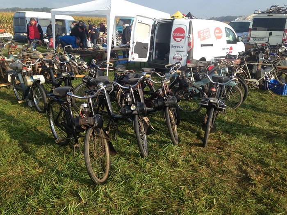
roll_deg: -0.1
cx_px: 144
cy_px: 108
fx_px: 274
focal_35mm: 33
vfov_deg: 42.9
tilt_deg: -17.7
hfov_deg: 55.4
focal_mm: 4.12
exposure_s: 1/704
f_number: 2.4
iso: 50
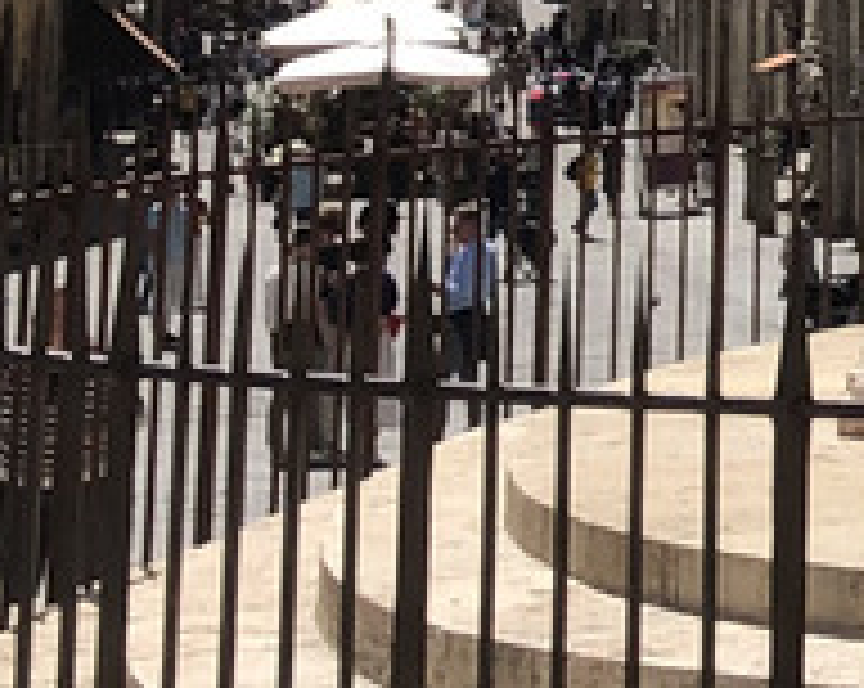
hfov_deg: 9.6
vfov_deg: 8.6
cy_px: -585
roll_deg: +1.3
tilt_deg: +5.8
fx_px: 4366
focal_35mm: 171
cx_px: 2254
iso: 20
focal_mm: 4
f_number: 1.8
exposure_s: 1/2000
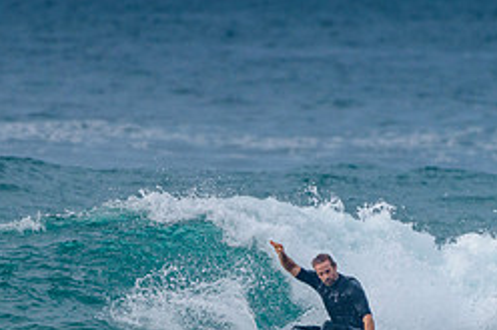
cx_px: 290
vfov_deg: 1.0
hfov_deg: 1.4
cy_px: 324
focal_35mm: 1434
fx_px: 19783
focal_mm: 500
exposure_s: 1/2000
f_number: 5.6
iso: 360
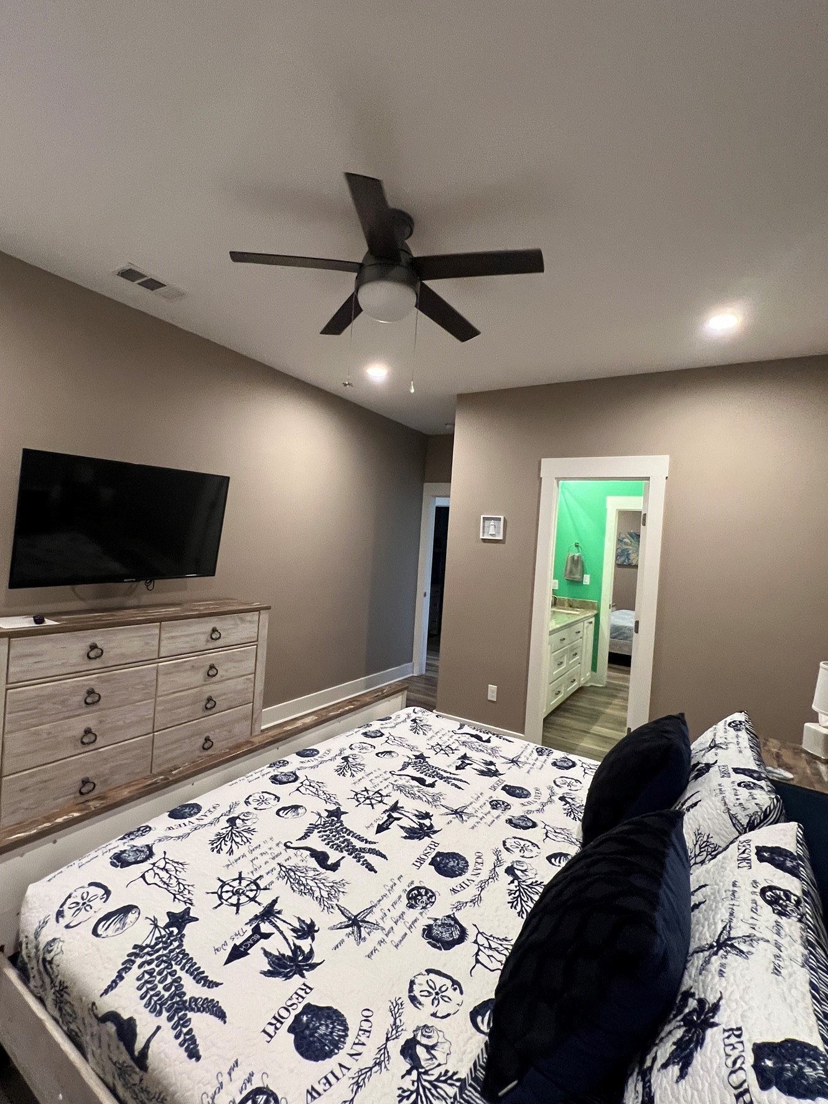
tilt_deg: +0.4
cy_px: 542
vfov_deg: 98.2
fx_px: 478
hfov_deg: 81.7
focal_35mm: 15
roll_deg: -3.7
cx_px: 399
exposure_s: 1/60
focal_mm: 1.57
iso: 400
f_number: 1.8
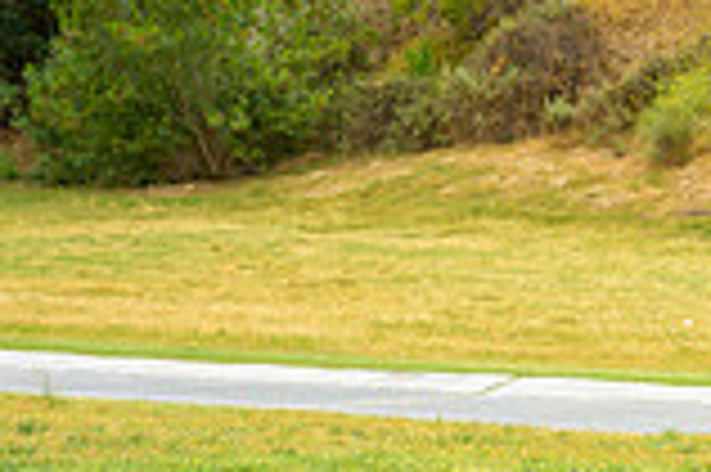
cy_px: 34
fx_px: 3334
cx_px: 1179
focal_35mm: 169
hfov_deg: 11.5
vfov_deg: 8.1
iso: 800
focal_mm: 46
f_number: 4
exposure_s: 1/2500
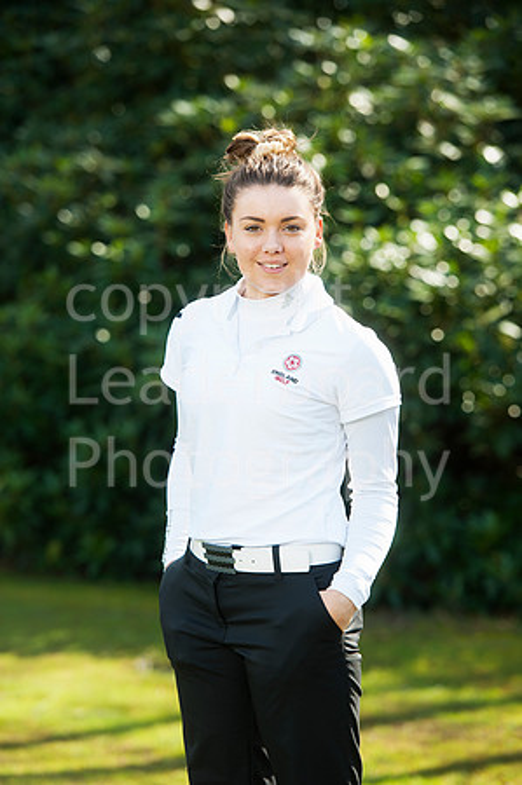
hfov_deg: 9.4
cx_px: 261
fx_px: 3161
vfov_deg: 14.2
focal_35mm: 145
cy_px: 392
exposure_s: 1/320
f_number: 4.5
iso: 200
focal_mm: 145
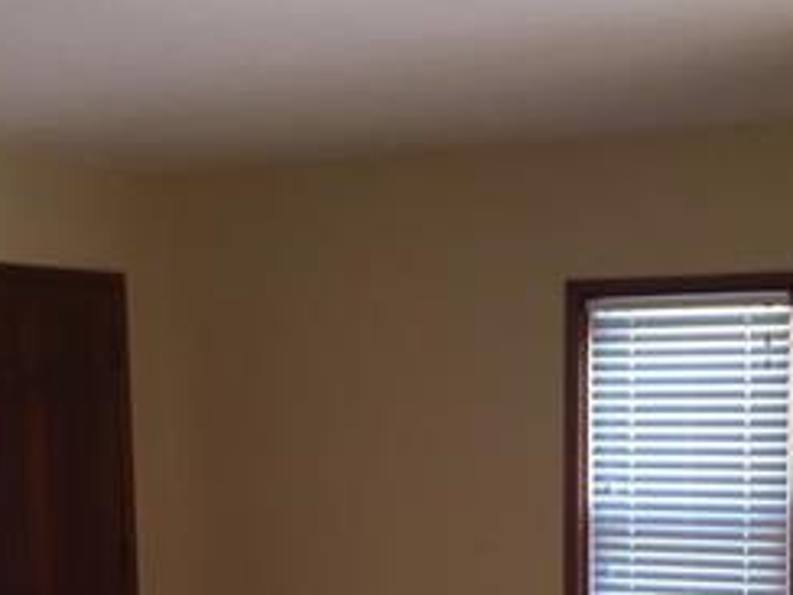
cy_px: 611
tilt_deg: -6.3
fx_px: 1741
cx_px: 422
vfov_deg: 18.8
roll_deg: +1.1
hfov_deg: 25.7
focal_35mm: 76
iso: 80
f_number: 2.2
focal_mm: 4.15
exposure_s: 1/30
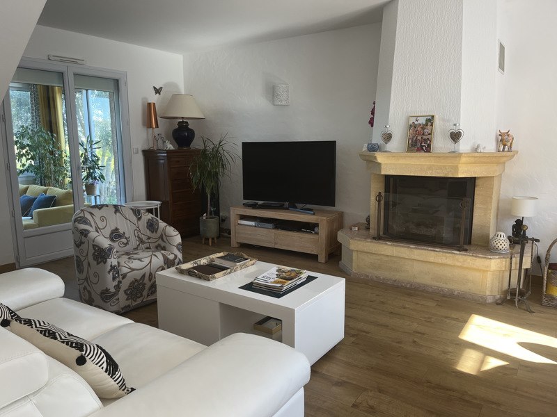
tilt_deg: -9.7
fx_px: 418
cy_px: 208
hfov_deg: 67.3
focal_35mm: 26
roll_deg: +0.3
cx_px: 278
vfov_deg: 53.1
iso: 64
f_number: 1.6
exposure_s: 1/122
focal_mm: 5.1
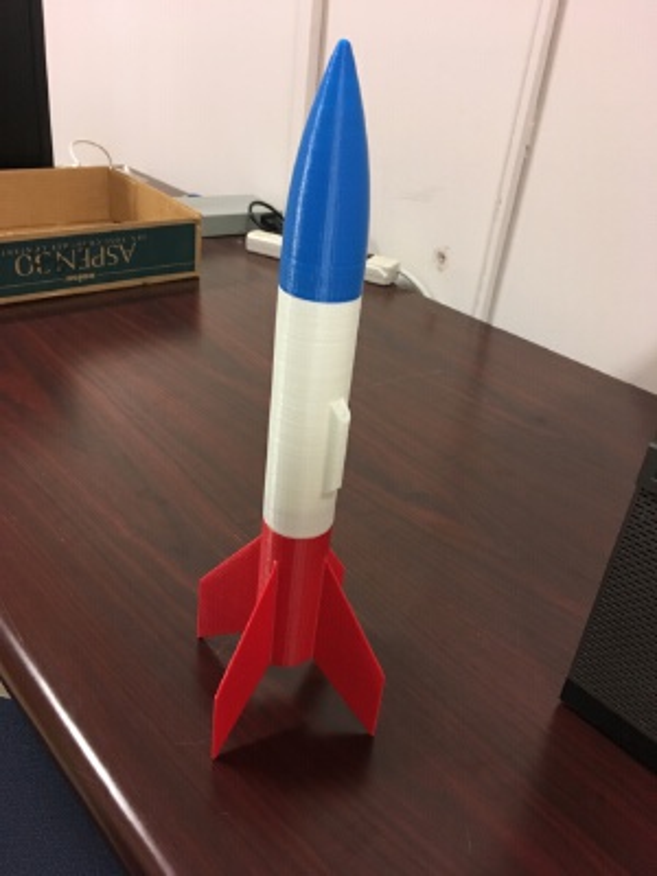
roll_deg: -5.6
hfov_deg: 48.2
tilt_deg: -28.8
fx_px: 734
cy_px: 438
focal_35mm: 29
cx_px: 328
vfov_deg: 61.7
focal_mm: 4.15
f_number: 2.2
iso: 125
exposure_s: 1/30
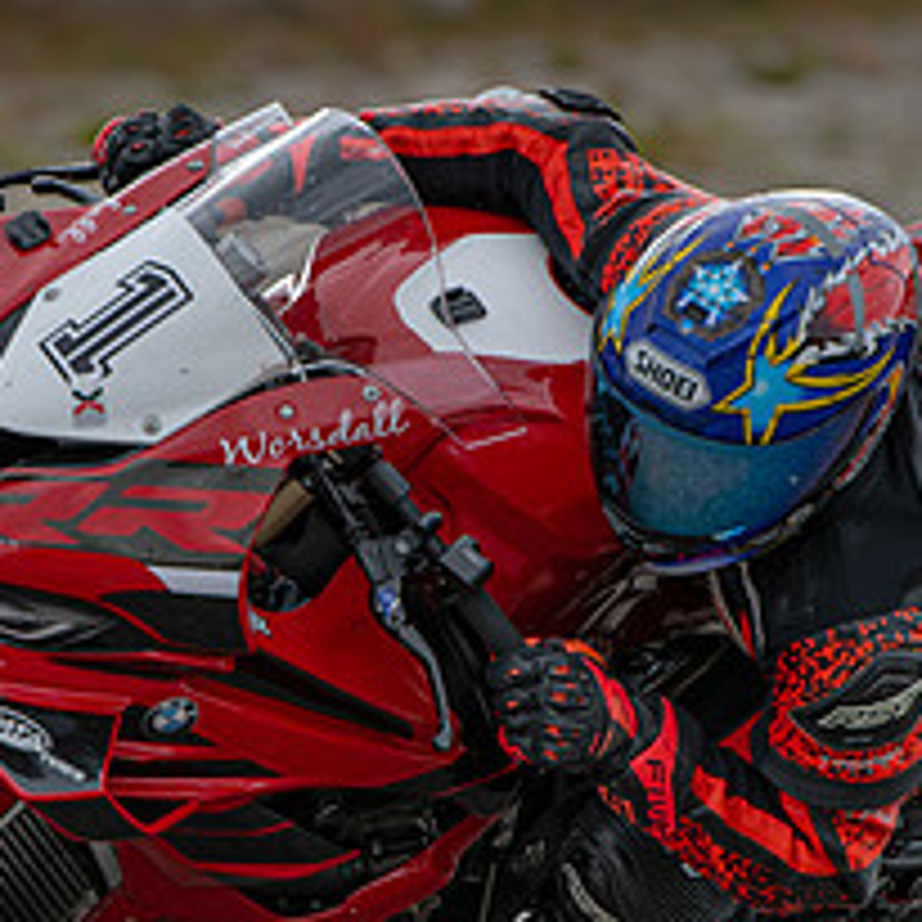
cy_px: 677
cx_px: 431
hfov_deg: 3.3
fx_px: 16092
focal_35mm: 534
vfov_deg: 3.3
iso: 125
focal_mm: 195
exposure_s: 1/1600
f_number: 2.8
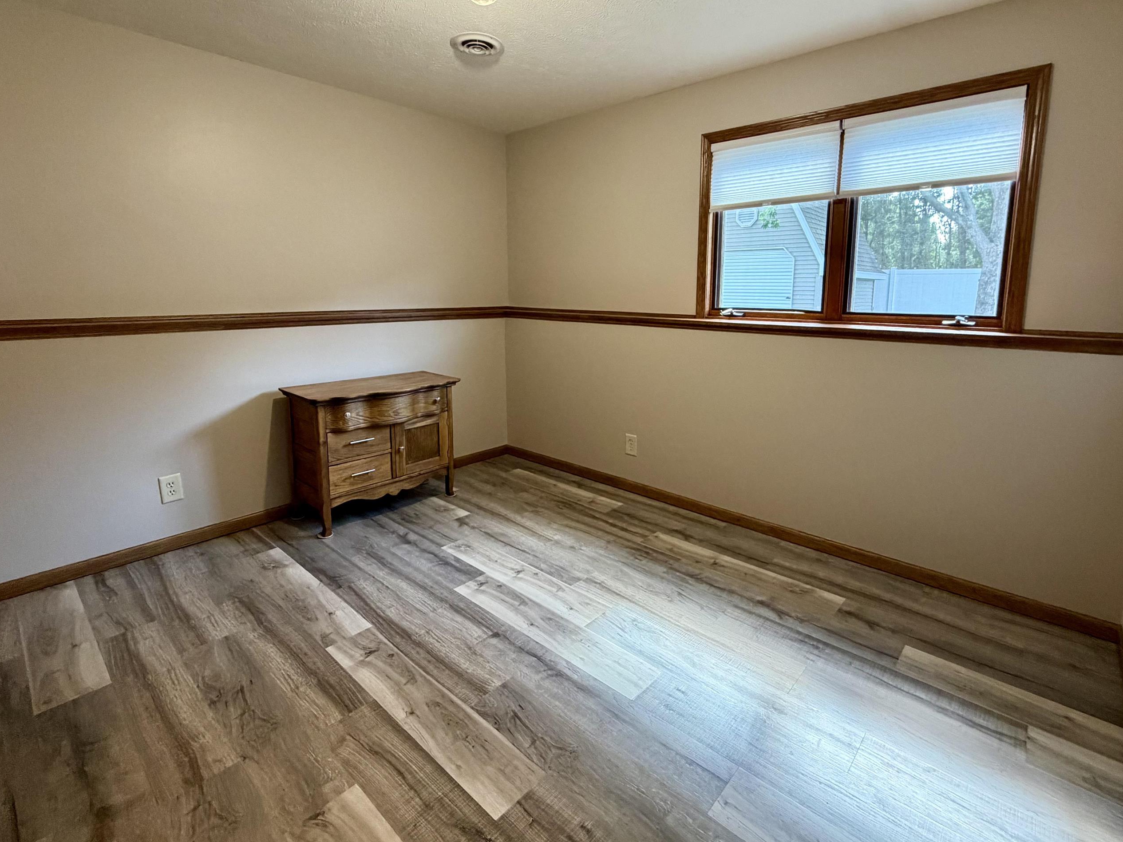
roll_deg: +0.1
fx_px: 551
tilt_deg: -8.2
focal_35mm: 17
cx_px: 585
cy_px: 369
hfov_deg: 91.0
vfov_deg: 74.4
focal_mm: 2.22
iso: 320
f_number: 2.2
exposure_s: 1/60
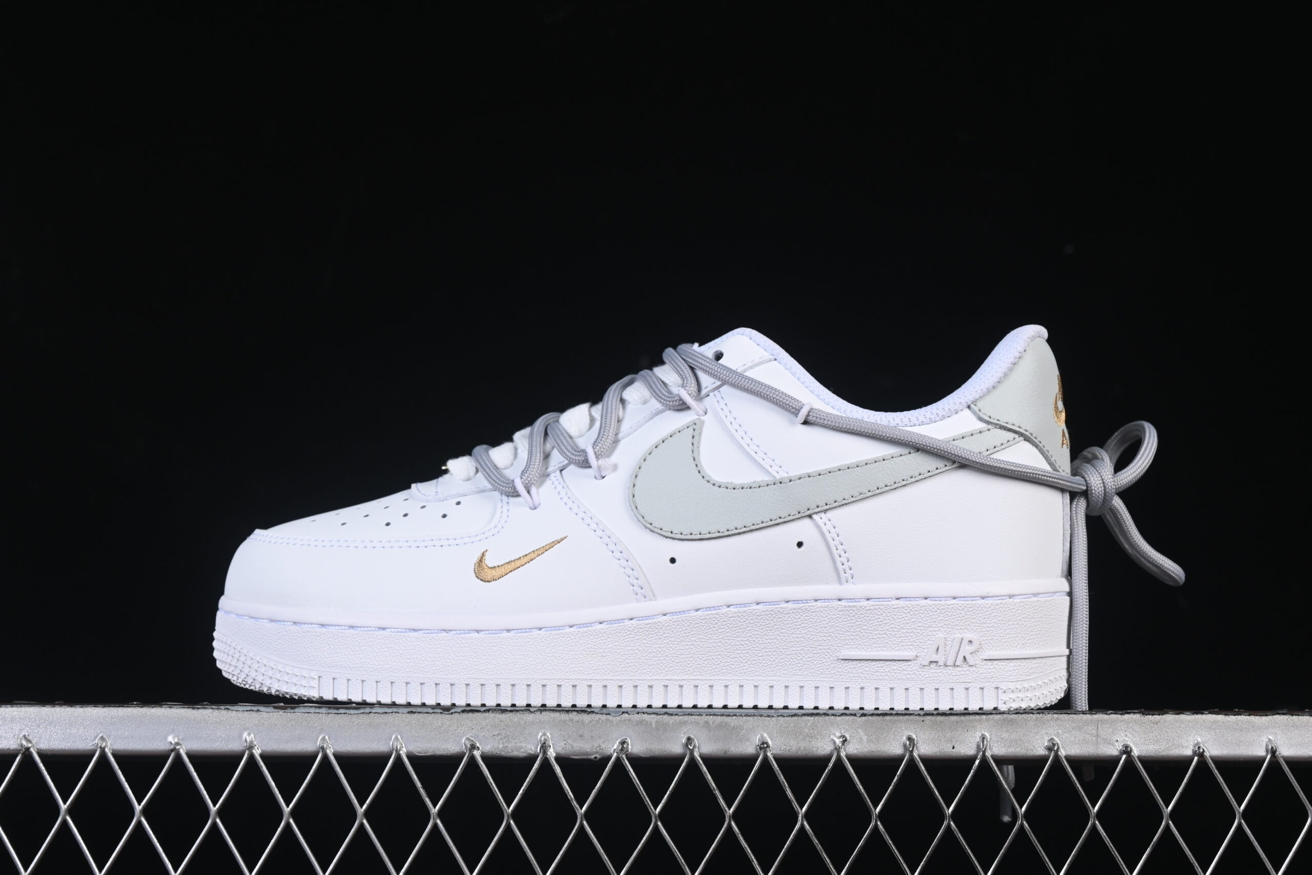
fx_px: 2733
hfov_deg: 27.0
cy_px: 438
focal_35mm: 75
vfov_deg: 18.2
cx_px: 656
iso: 160
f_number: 8
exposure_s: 1/80
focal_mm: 50
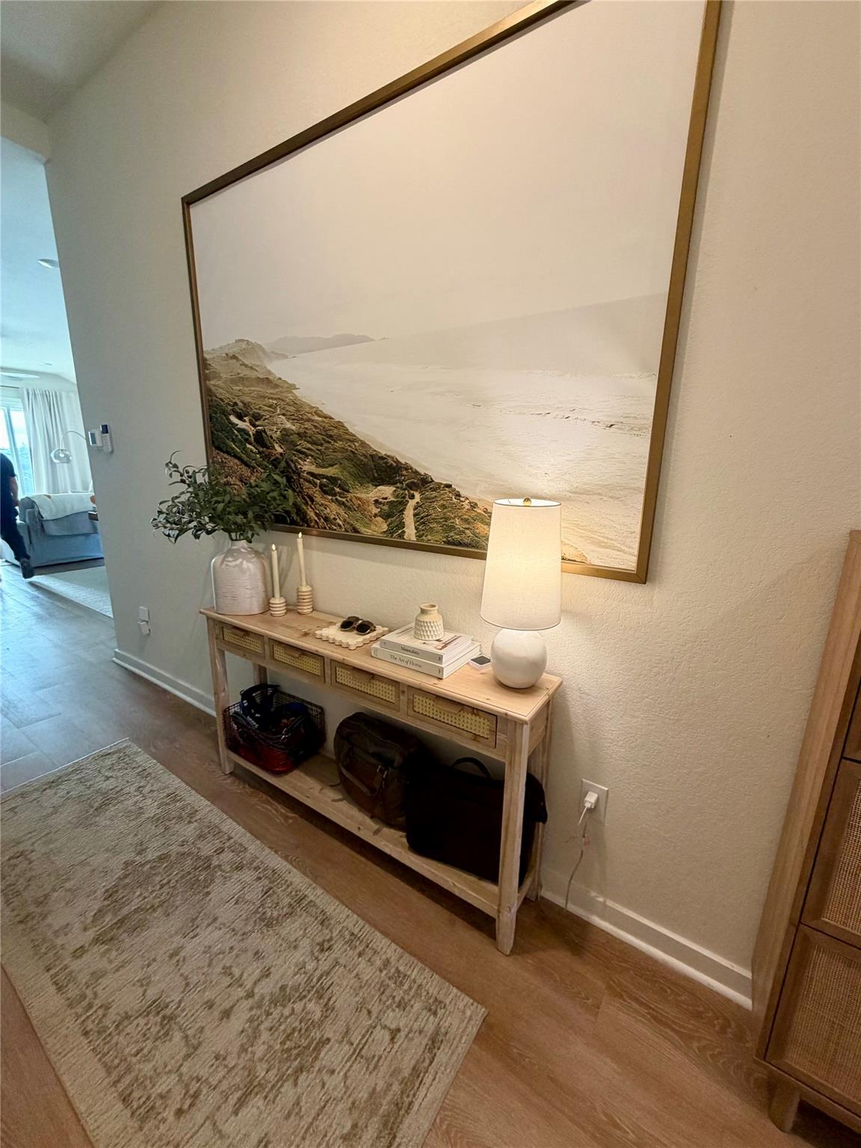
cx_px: 430
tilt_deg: -12.7
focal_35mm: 14
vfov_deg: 102.1
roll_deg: -0.4
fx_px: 464
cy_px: 574
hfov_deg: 85.7
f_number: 2.2
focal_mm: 2.22
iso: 160
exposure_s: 1/60
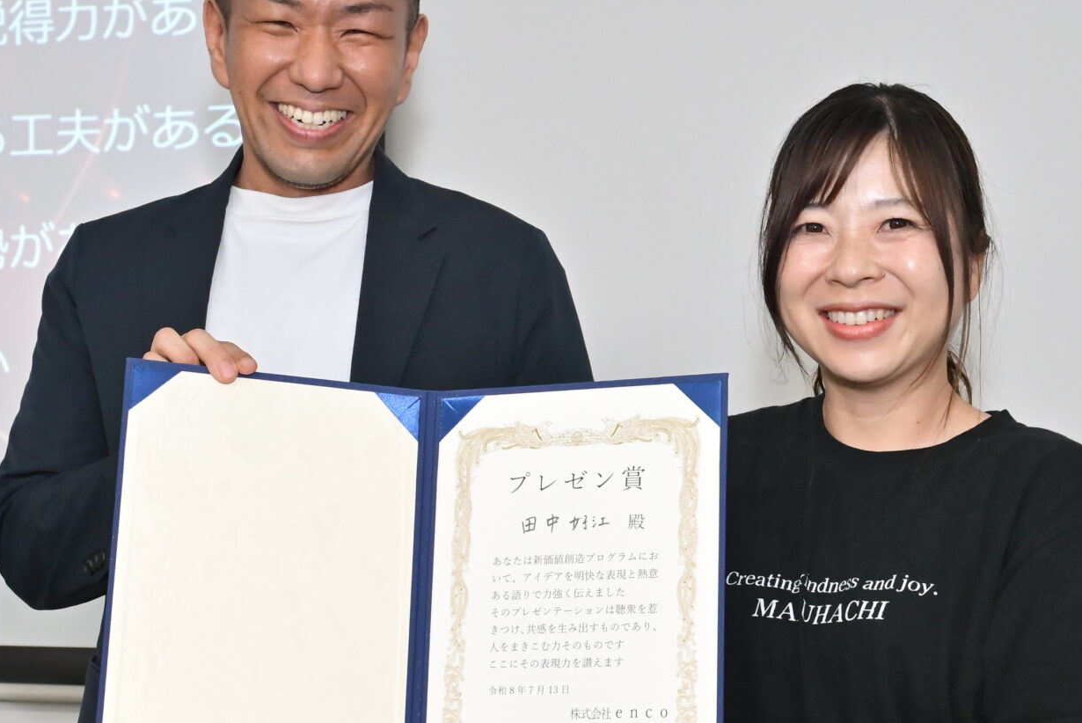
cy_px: 399
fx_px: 2316
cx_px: 494
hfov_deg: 26.3
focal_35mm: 77
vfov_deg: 17.7
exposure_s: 1/125
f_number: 8
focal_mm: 37
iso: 5000
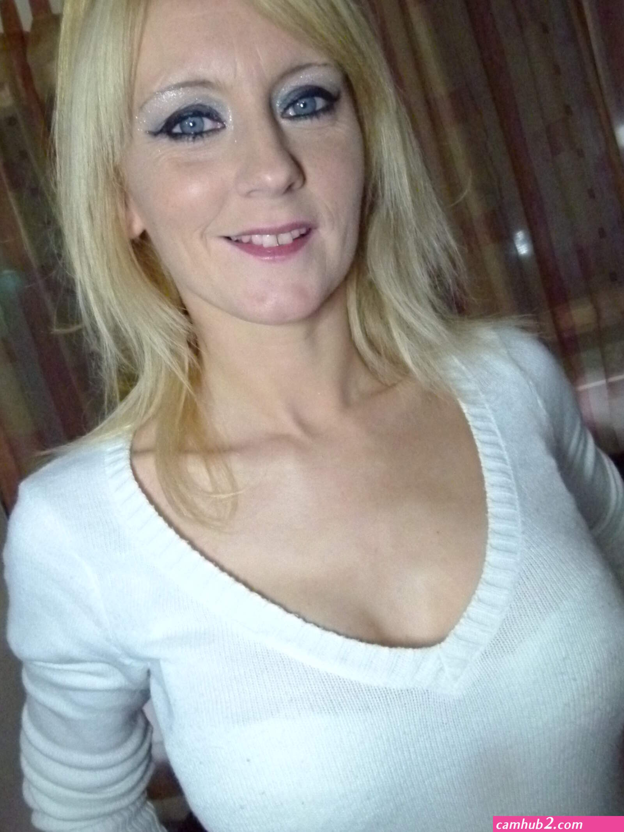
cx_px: 312
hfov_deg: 54.9
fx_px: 601
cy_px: 416
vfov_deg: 69.4
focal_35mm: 25
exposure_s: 1/250
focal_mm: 4.5
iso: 800
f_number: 2.8
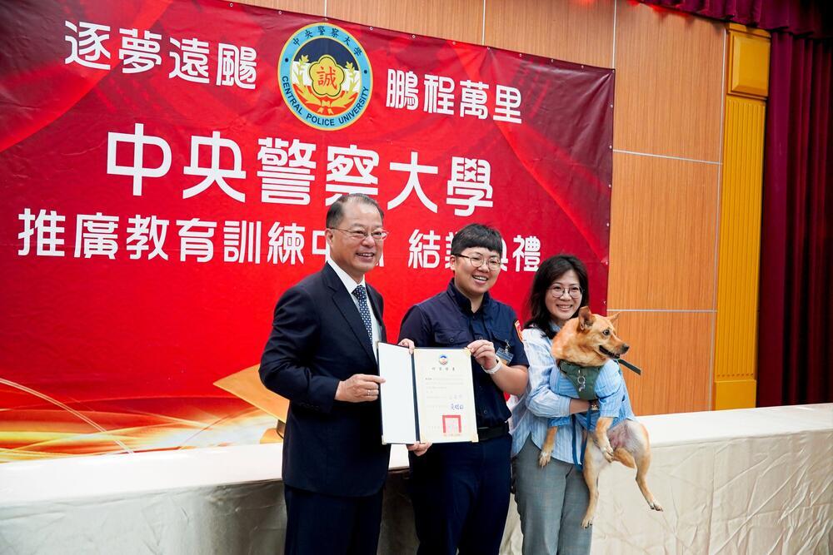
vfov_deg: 31.9
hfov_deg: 46.4
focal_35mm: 42
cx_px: 416
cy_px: 278
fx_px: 972
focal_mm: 28
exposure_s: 1/160
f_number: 4
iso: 1000
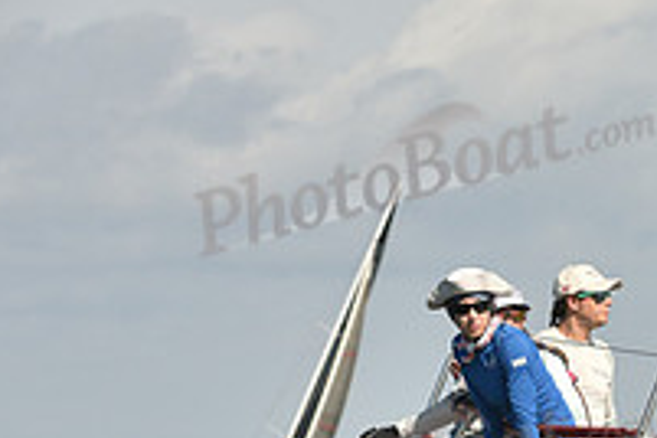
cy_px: 597
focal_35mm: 577
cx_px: 827
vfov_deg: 2.4
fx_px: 10529
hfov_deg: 3.6
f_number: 8
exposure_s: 1/1250
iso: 400
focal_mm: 200
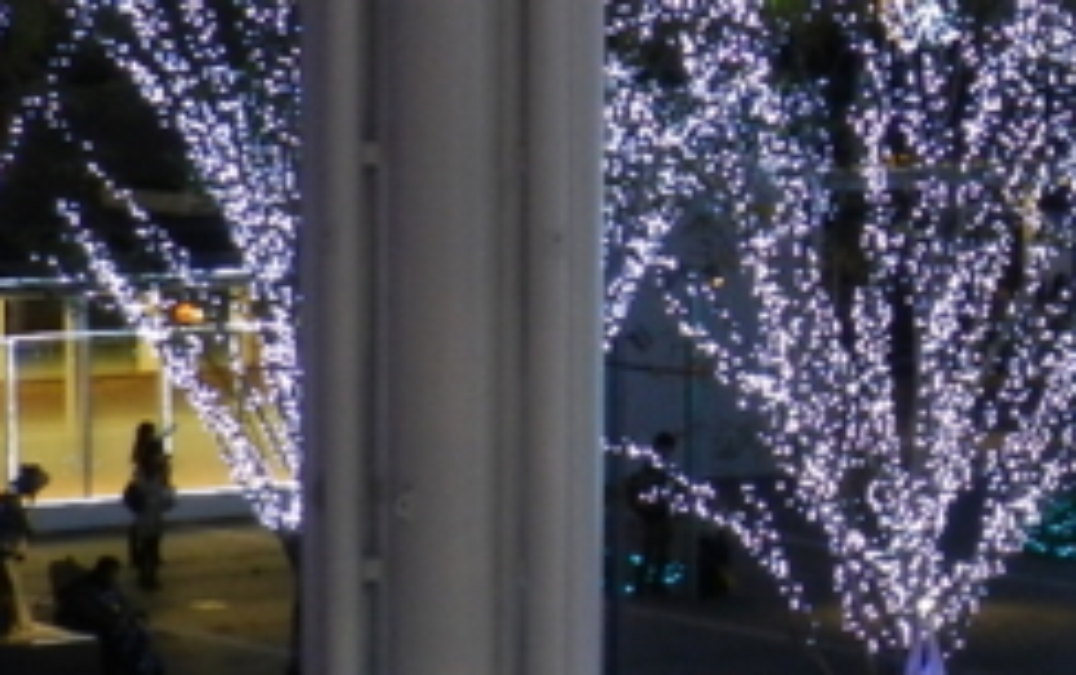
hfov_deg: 11.1
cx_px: 1371
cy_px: 357
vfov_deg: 7.1
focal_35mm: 184
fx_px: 5401
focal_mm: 9.4
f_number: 4.4
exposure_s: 1/20
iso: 400
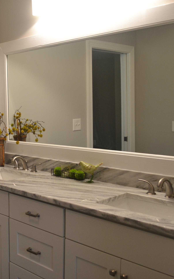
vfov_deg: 46.2
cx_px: -11
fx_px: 326
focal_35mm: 43
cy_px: 135
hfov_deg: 27.6
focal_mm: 18
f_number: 4.5
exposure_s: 1/80
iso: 400
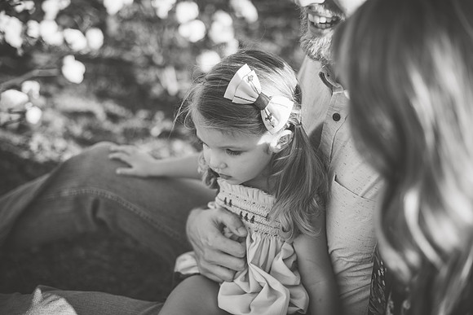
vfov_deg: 27.0
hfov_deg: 39.6
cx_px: 236
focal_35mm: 50
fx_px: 657
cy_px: 158
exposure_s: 1/3200
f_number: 2.2
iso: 160
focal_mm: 50
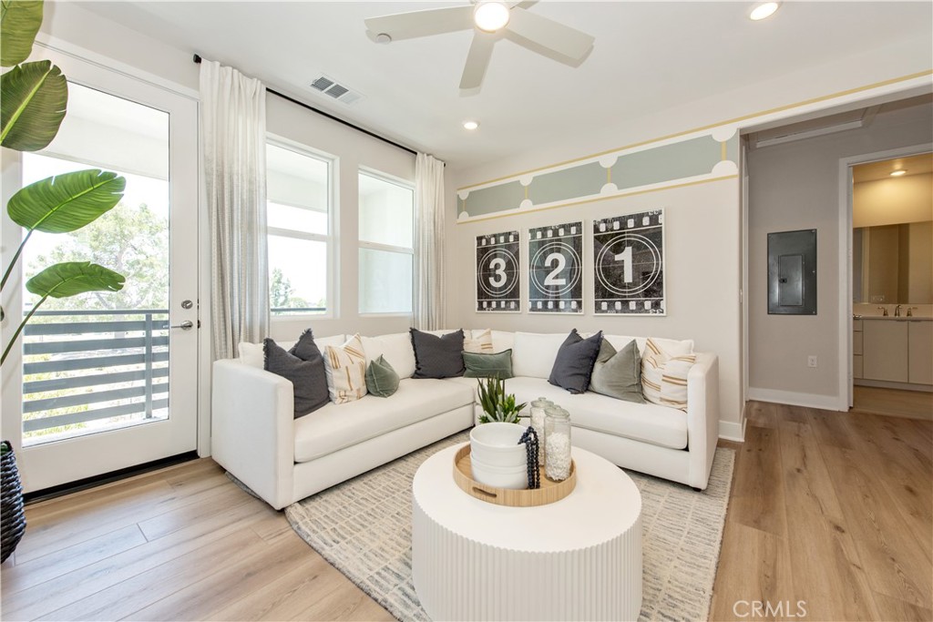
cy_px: 311
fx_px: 363
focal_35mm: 14
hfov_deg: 104.2
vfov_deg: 81.2
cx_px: 466
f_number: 5.6
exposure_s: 1/125
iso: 320
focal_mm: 14
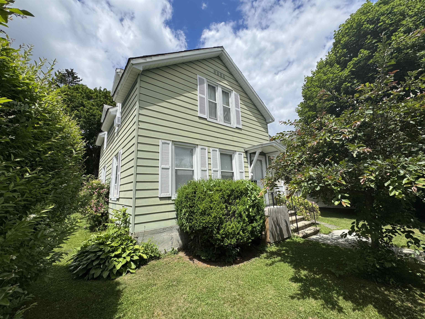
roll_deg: +2.2
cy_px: 160
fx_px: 172
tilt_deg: +11.3
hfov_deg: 102.1
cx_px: 212
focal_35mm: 14
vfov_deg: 85.7
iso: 50
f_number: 2.2
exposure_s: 1/2584
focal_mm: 2.22
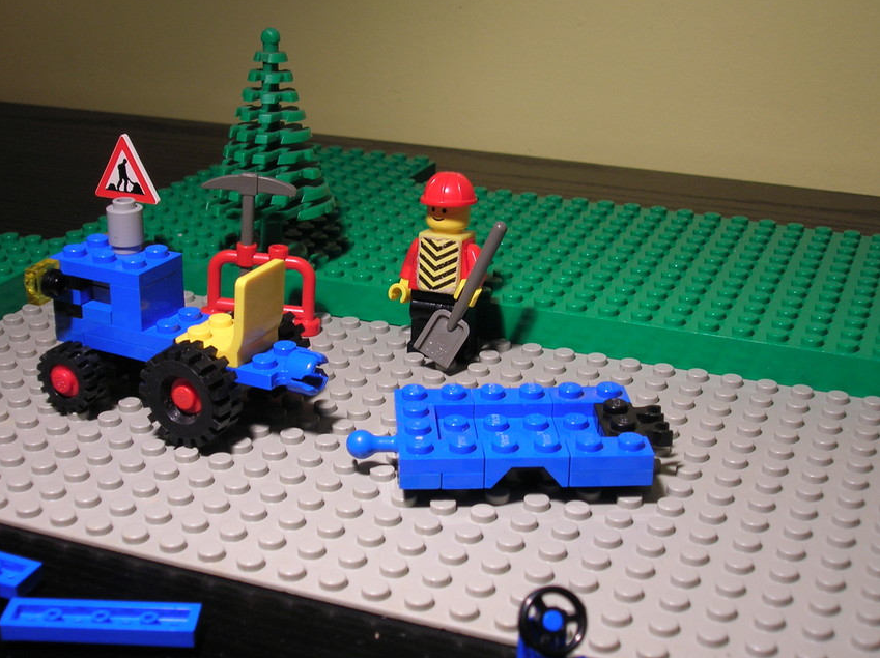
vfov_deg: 27.5
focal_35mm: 53
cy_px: 345
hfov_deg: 36.2
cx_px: 415
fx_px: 1346
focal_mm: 8.4
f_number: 3.3
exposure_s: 1/12.7
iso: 50
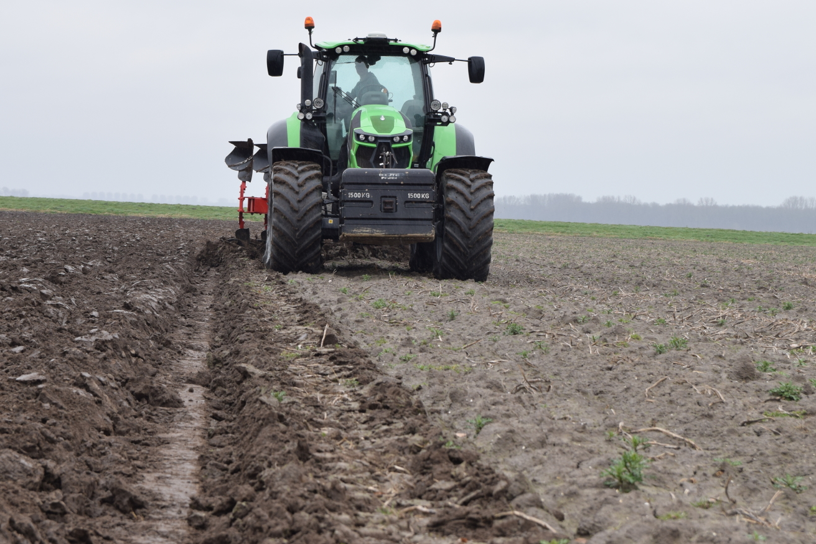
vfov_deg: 13.3
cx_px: 378
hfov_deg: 19.8
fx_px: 2334
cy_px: 192
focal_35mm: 103
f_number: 7.1
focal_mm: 50
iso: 200
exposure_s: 1/200
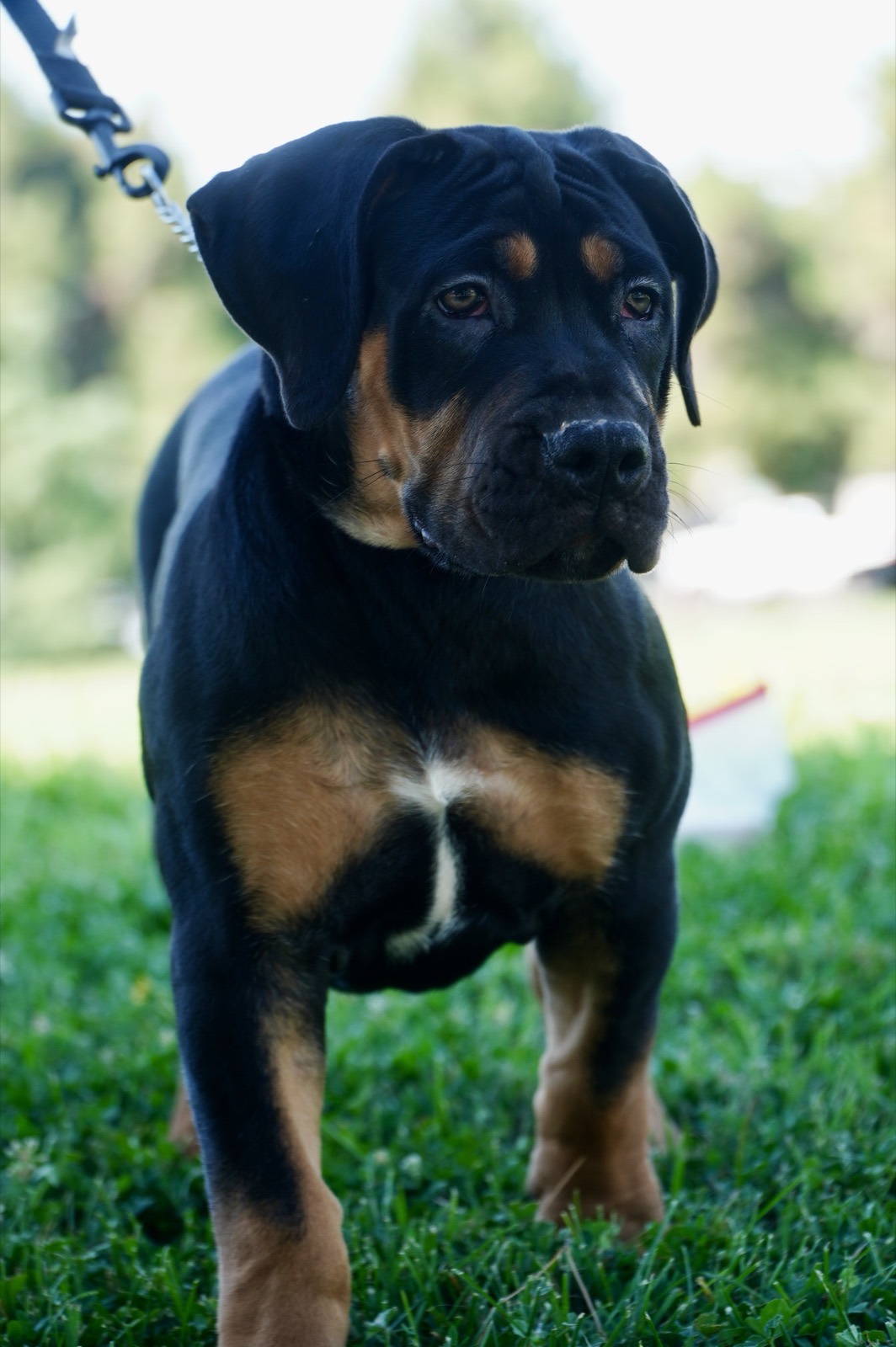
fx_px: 4319
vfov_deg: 17.7
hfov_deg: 11.8
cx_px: 448
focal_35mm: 116
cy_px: 674
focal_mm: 77
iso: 125
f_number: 4
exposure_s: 1/125
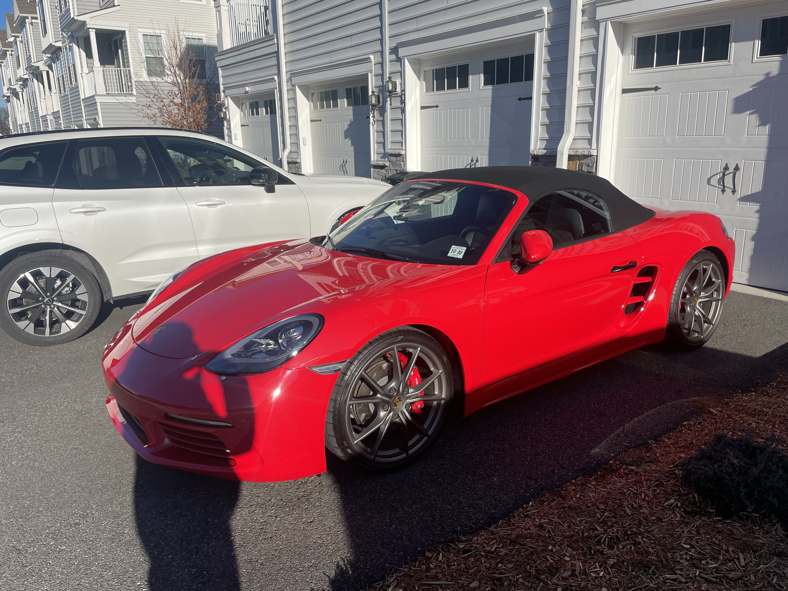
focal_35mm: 26
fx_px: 592
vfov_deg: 53.1
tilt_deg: -14.7
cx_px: 394
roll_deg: +1.0
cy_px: 296
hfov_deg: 67.3
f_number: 1.6
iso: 32
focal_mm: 4.2
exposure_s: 1/3610
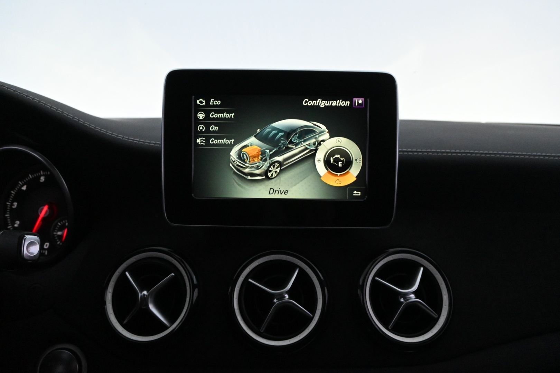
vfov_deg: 44.6
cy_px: 186
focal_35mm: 29
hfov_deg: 63.2
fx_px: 455
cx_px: 280
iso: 6400
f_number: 5
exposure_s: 1/160
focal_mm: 19.5
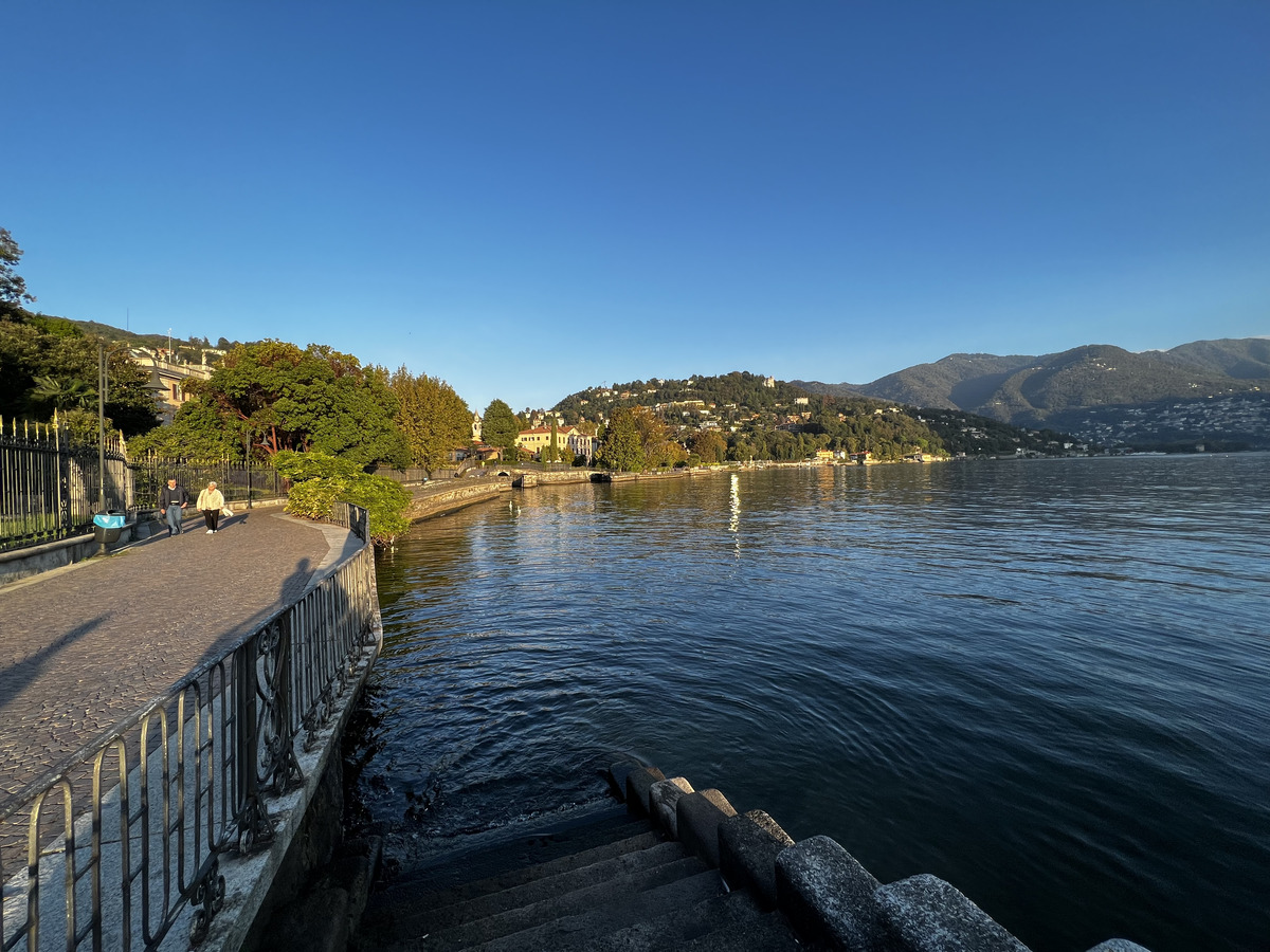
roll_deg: +1.2
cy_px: 476
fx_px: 477
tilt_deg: -0.6
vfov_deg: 89.9
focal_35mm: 13
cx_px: 635
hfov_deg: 106.2
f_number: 1.8
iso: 32
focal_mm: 1.57
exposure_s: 1/669
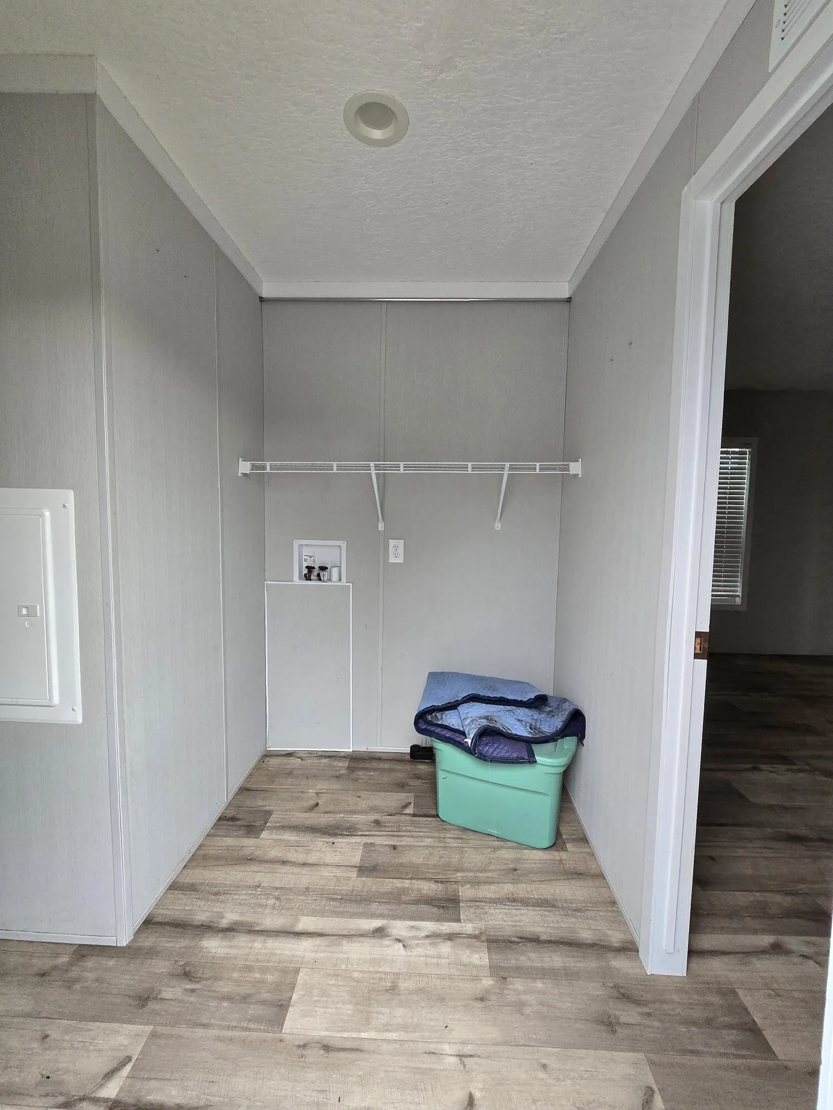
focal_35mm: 13
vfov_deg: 106.2
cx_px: 416
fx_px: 417
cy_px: 555
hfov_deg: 89.9
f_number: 2.2
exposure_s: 1/101
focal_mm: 2.2
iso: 250
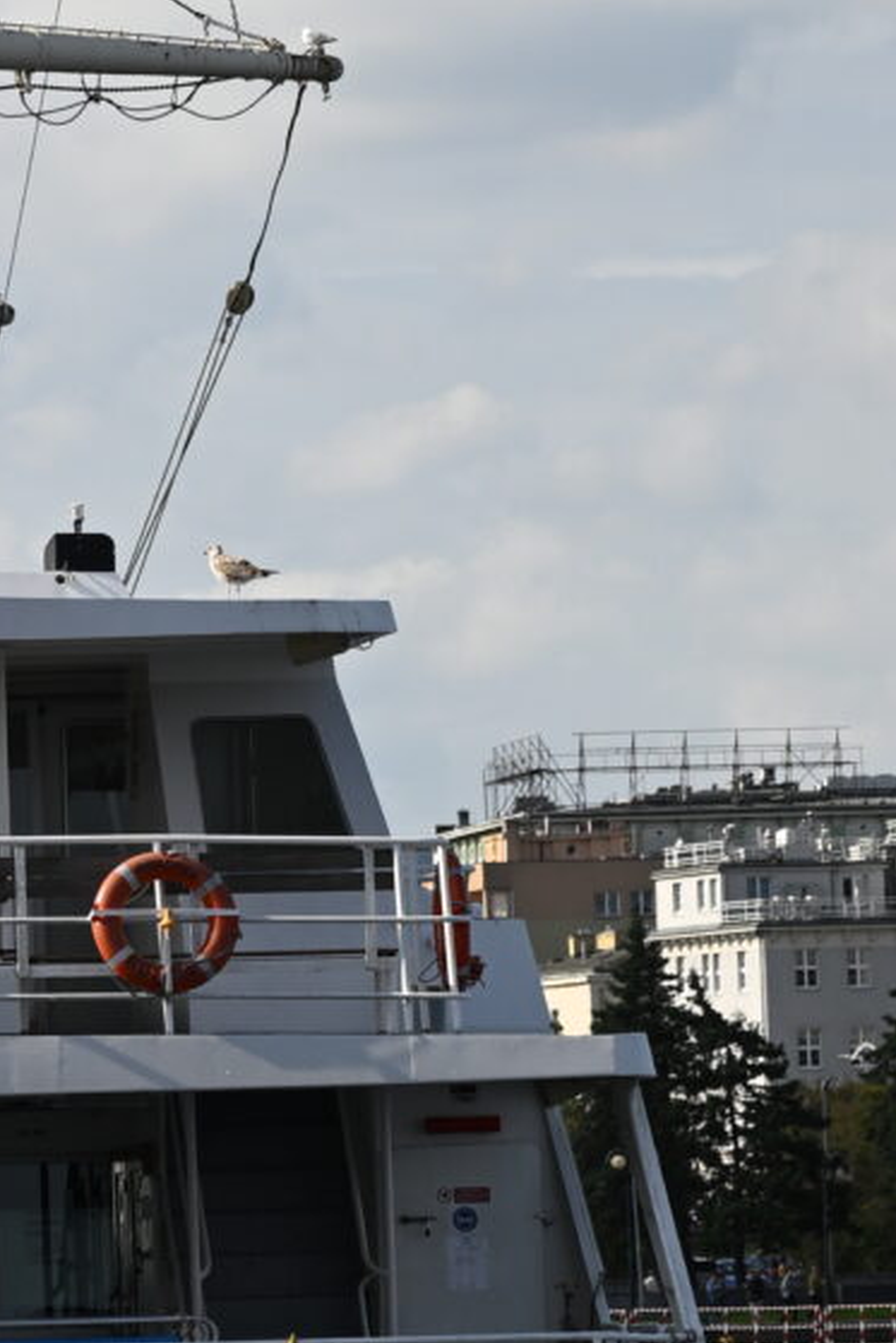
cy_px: 113
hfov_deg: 4.7
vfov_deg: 7.0
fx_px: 10931
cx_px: -395
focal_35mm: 293
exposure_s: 1/1600
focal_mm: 64
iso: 100
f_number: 4
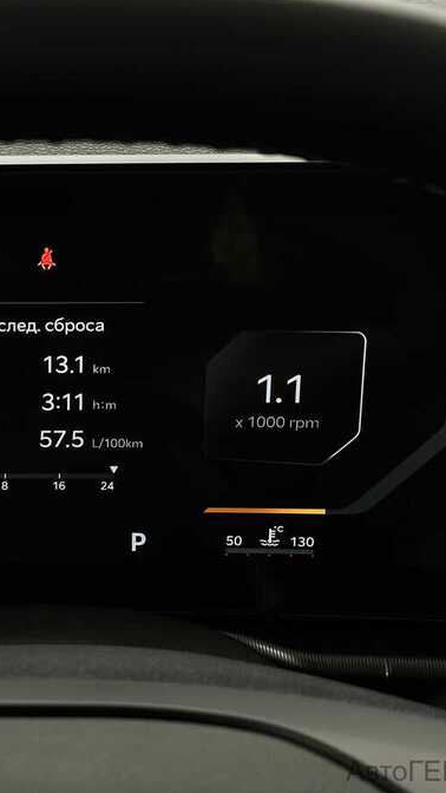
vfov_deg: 30.2
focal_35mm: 70
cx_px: 4
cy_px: 396
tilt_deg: -26.4
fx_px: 1472
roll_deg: +0.4
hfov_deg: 16.9
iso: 250
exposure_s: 1/50
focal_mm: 6.86
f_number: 1.78
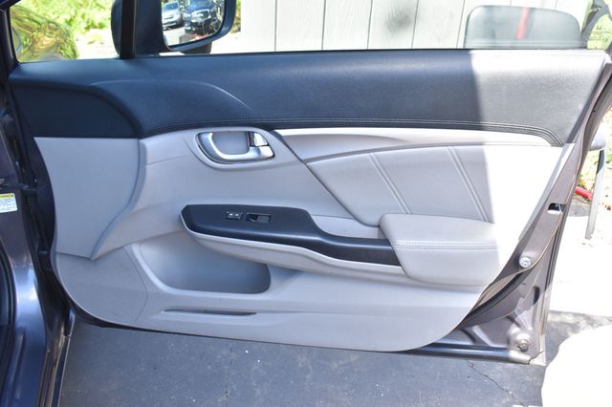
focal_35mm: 36
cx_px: 306
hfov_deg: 53.2
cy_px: 204
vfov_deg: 36.8
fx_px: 612
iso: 400
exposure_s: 1/125
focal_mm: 24
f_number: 6.3
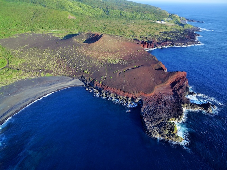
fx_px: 131
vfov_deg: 66.0
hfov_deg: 81.7
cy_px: 85
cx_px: 114
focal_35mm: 20
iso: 100
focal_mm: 3.61
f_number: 2.8
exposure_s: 1/245
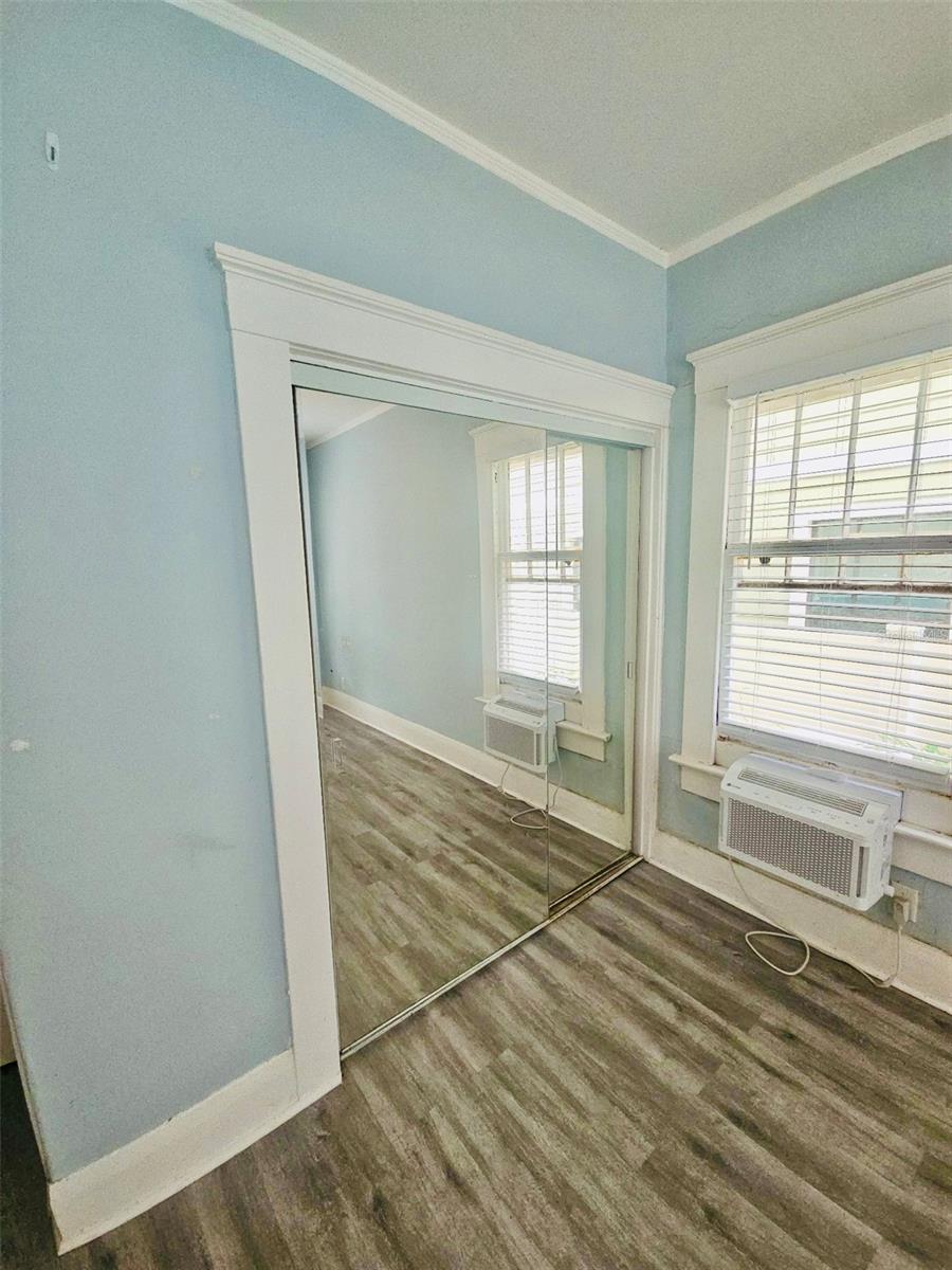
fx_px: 477
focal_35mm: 13
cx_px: 476
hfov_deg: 89.9
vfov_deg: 106.2
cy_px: 635
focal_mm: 2.2
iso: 74
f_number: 2.2
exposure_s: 1/60.2
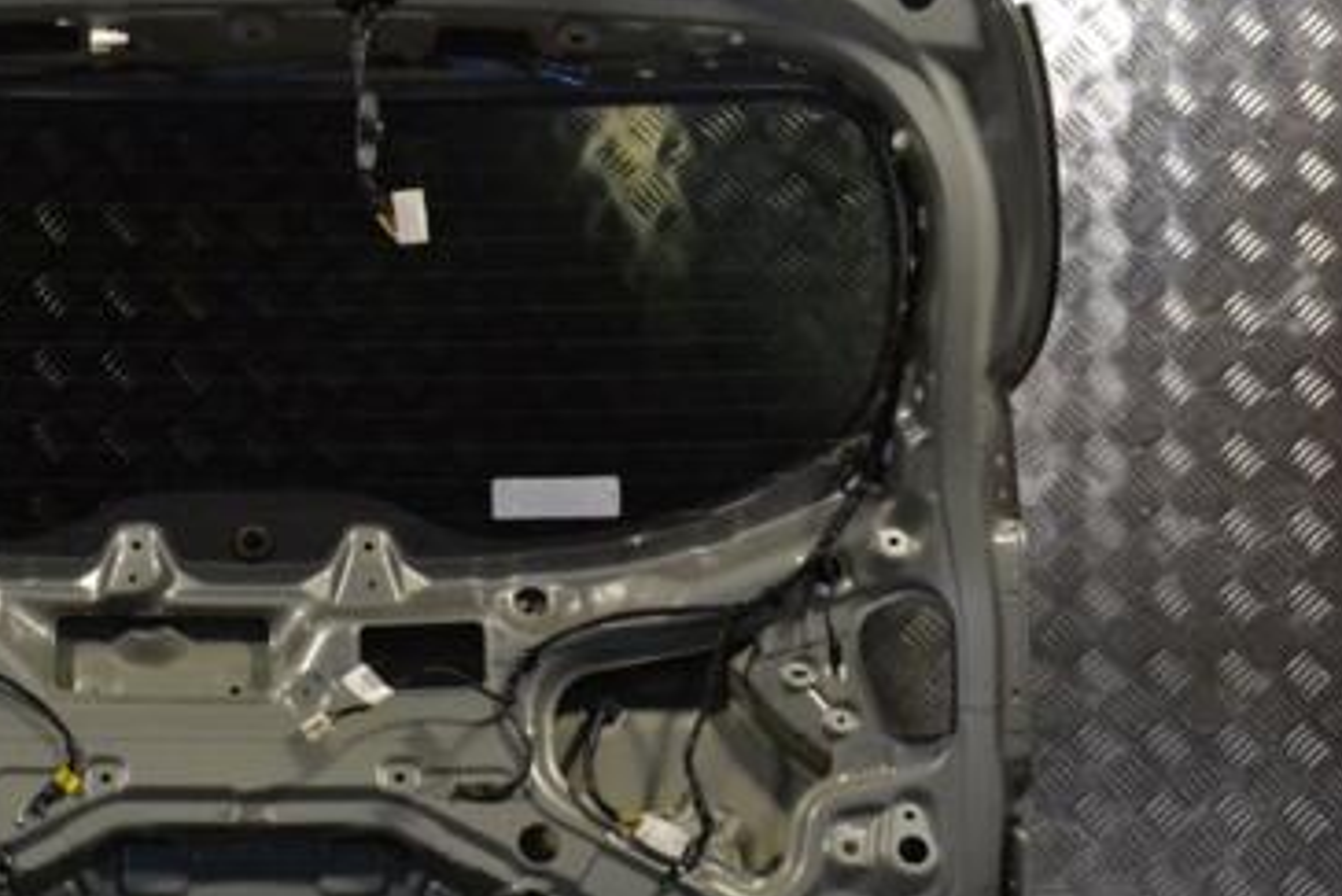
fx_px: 3132
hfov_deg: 23.9
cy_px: 468
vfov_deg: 16.3
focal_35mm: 84
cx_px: 291
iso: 3200
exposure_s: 1/320
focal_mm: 34
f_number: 9
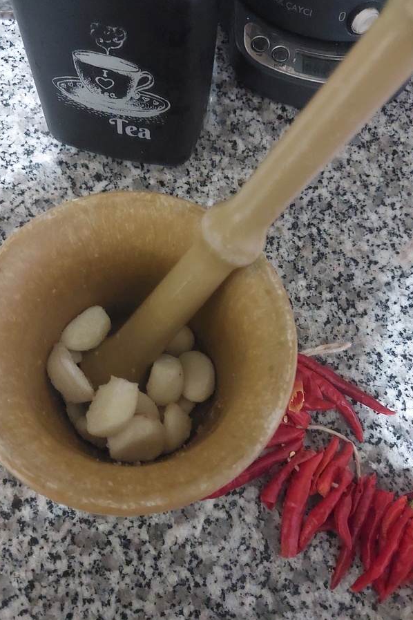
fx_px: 551
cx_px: 196
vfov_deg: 58.7
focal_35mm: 32
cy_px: 315
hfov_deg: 41.1
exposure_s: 1/14
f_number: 1.8
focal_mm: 4.6
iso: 1600
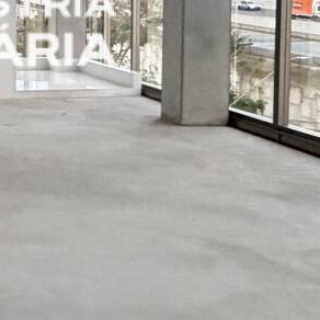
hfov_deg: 24.5
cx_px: -98
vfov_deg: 27.1
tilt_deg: -5.1
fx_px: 638
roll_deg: +0.7
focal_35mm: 61
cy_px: 31
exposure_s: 1/60
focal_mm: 2.22
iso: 500
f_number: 2.2
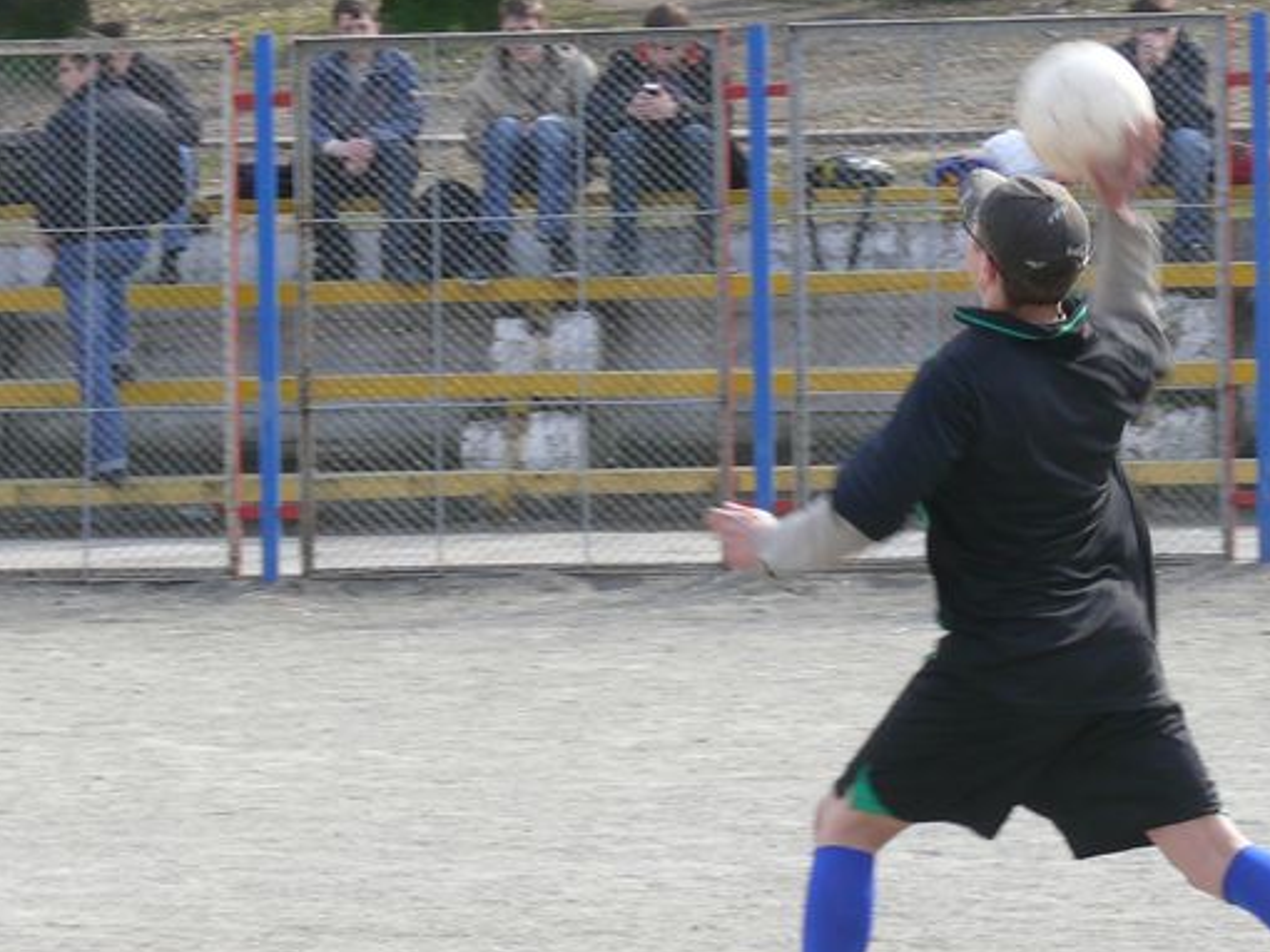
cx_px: 677
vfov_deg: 5.8
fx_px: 9388
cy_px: 466
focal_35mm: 256
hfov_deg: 7.7
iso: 100
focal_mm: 27.7
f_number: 5
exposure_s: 1/250
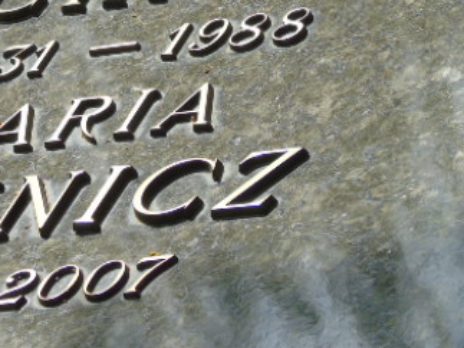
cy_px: 114
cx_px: 85
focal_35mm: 369
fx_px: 4944
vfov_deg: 4.0
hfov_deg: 5.4
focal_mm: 33
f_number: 5
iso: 80
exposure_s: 1/400
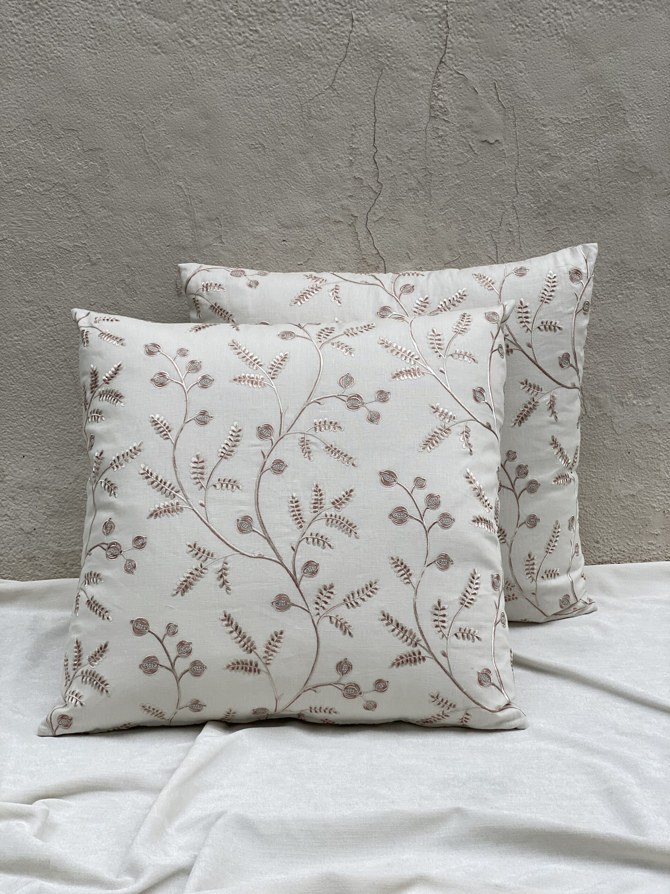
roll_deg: +0.8
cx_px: 335
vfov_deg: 36.8
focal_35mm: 52
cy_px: 447
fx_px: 1342
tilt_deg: -13.7
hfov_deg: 28.0
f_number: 2
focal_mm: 6
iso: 20
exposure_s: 1/558
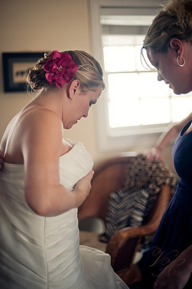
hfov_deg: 26.9
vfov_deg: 39.6
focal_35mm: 50
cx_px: 96
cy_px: 144
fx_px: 401
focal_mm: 50
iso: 400
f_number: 1.4
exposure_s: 1/320
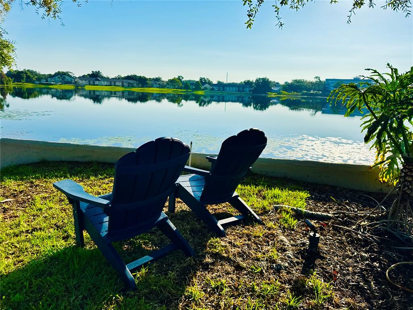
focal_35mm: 24
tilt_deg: -12.8
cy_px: 155
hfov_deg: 71.6
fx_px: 286
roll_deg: -2.5
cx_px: 206
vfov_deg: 56.8
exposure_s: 1/10417
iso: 80
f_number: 1.78
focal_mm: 6.76
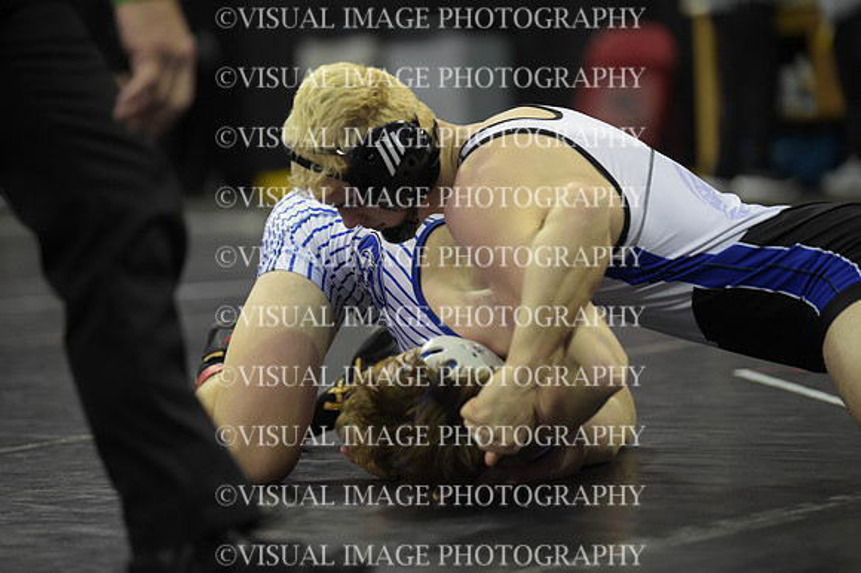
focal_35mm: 170
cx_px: 430
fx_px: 4063
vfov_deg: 8.1
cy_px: 286
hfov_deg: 12.1
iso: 4000
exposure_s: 1/1250
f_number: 2.8
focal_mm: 170
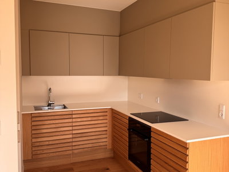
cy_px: 86
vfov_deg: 56.8
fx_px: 159
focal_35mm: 24
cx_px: 114
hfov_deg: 71.6
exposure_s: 1/414
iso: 80
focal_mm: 6.76
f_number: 1.78
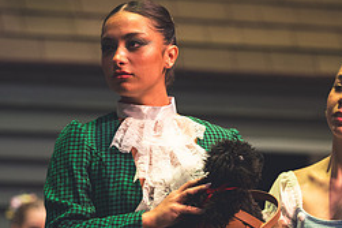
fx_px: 3294
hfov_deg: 5.9
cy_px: 181
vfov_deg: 4.0
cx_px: 221
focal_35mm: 347
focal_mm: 150
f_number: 2.8
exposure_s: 1/250
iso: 1400
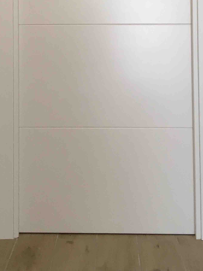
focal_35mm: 65
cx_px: 89
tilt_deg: -0.2
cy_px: -13
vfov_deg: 27.7
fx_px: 508
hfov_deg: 22.6
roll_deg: +0.1
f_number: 2.2
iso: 40
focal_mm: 4.15
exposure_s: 1/33
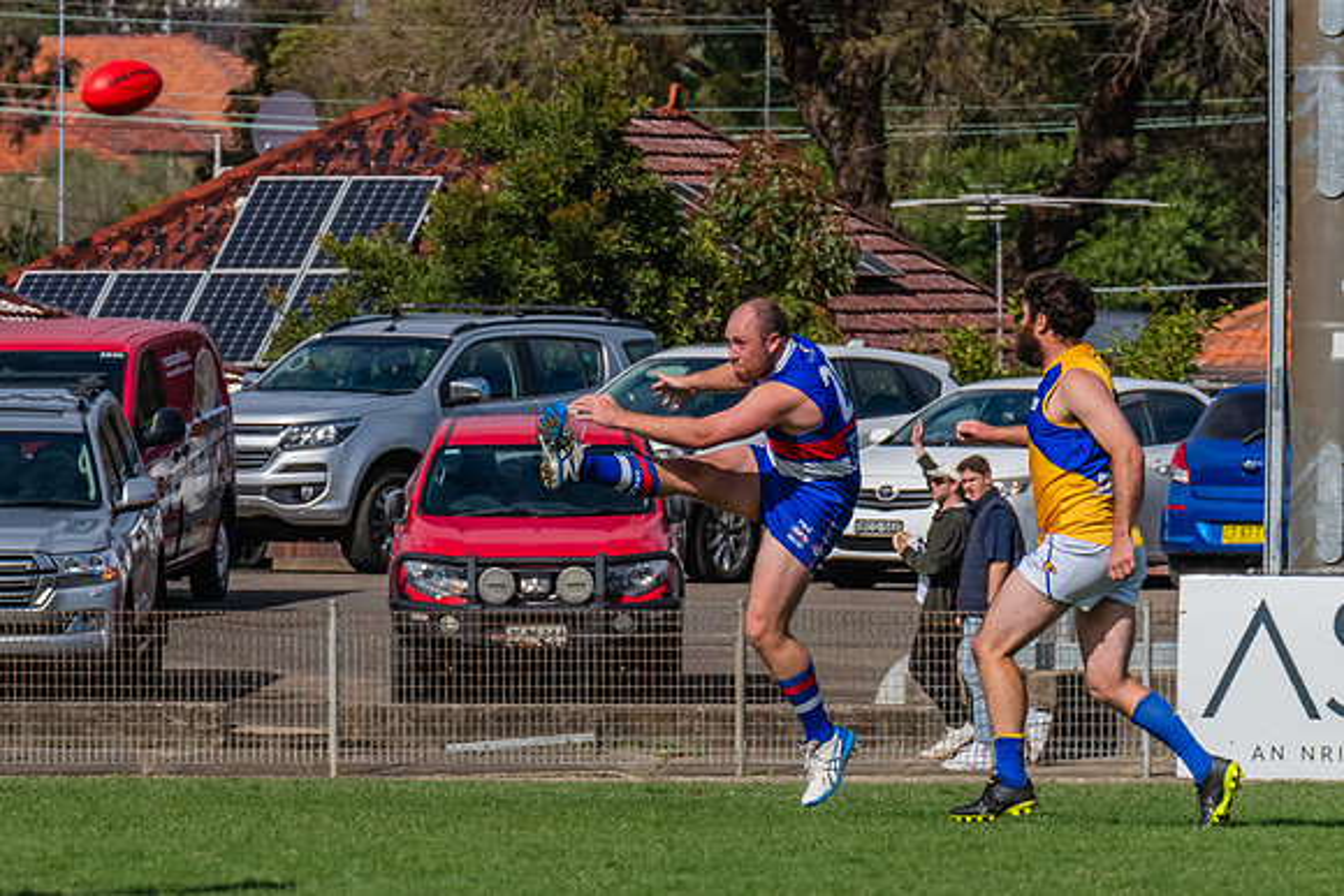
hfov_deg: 3.0
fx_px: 25577
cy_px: 527
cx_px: 623
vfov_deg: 2.0
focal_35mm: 685
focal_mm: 360
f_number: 11
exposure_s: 1/1600
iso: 800
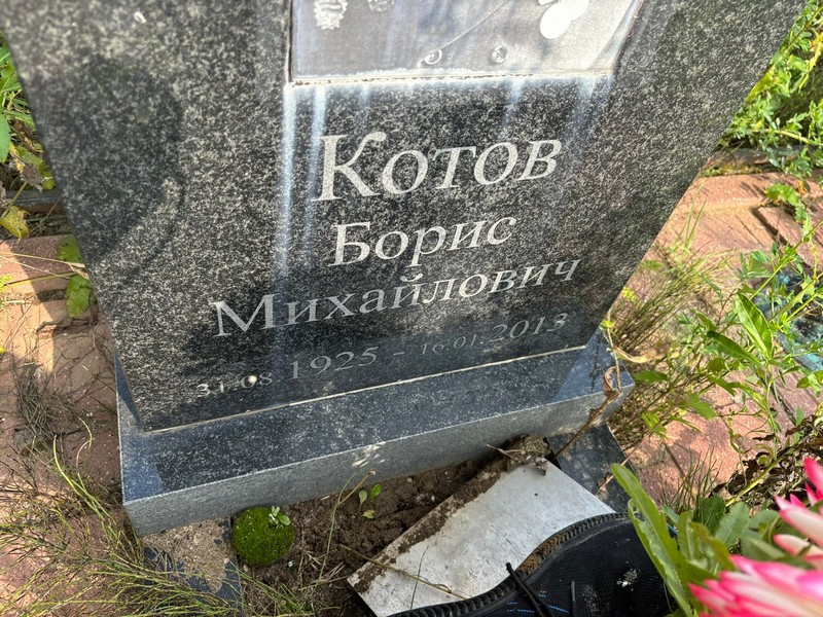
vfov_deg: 53.1
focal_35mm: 26
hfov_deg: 67.3
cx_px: 412
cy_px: 308
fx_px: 618
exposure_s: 1/1007
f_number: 1.6
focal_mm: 5.96
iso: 50
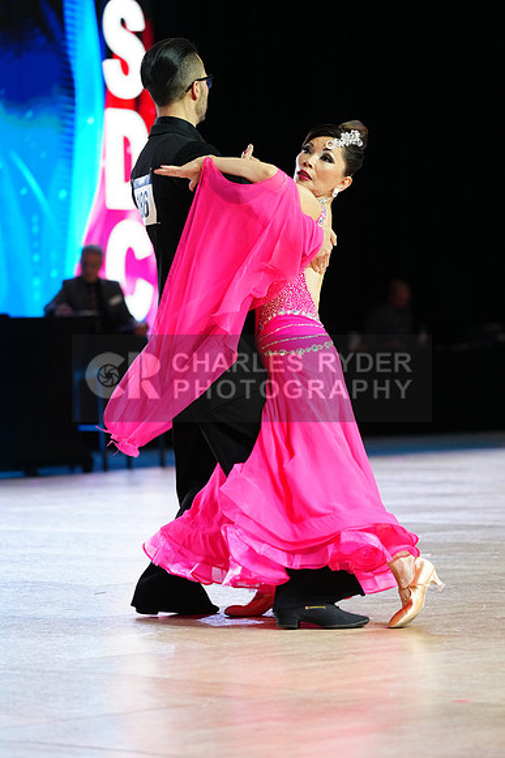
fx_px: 3722
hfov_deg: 7.8
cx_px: 252
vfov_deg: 11.6
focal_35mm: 177
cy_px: 379
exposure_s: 1/320
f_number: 4
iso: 2500
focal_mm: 177
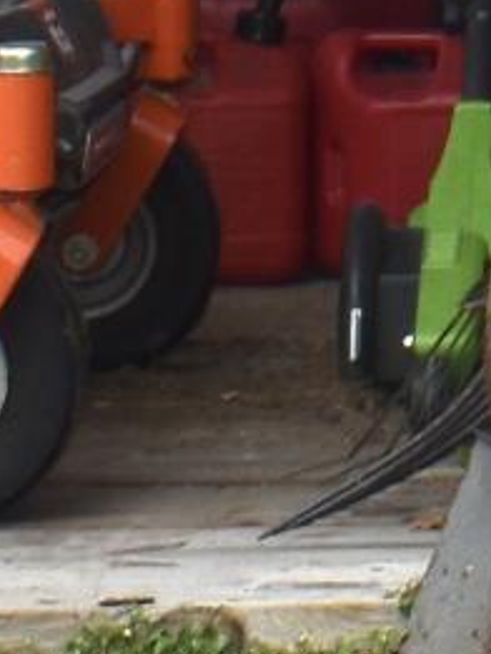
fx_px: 5631
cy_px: -1215
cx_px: 1413
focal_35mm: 298
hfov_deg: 4.8
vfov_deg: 6.2
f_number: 9
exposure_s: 1/200
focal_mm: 18
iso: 100
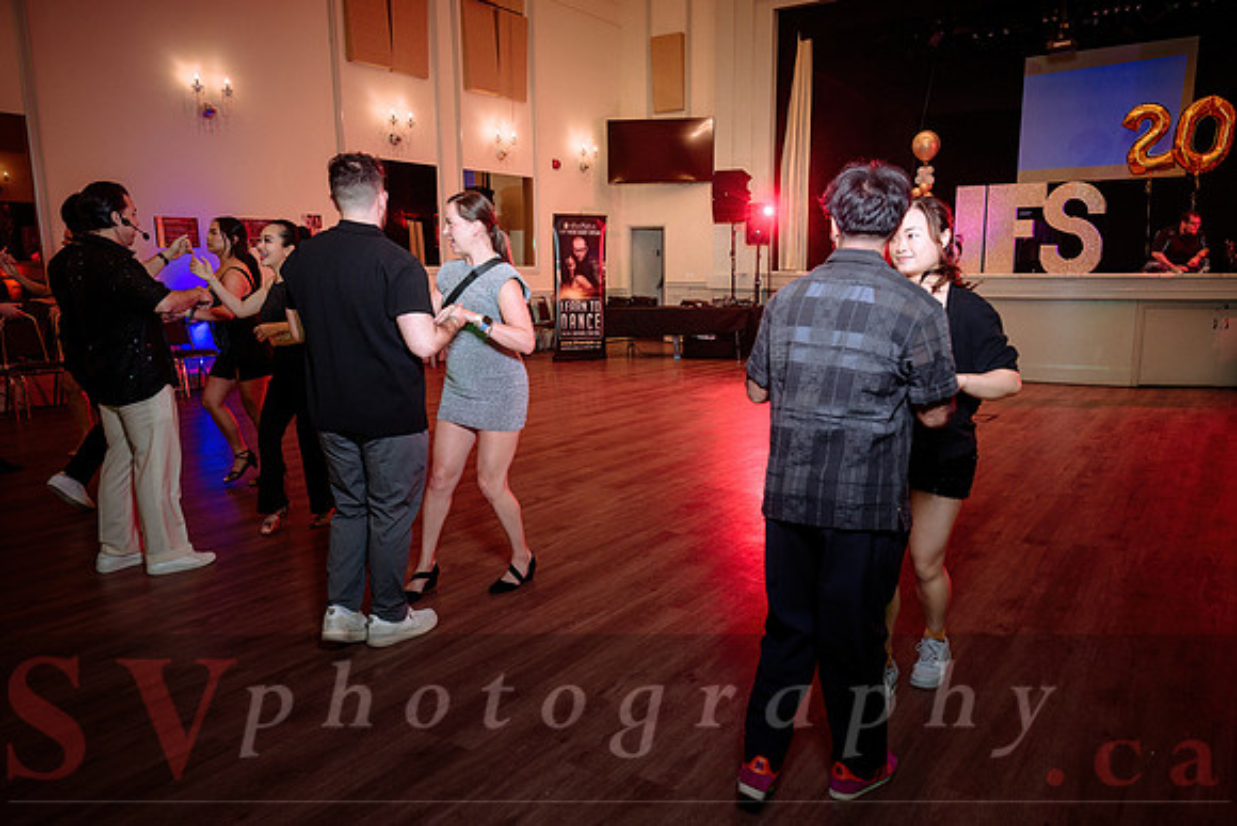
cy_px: 442
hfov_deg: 69.7
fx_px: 886
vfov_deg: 49.9
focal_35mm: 26
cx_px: 663
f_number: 4
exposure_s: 1/200
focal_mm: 24
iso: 640
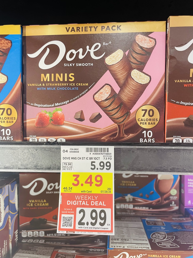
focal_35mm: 26
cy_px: 129
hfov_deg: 53.1
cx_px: 96
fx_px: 193
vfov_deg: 67.3
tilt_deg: -0.9
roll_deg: +0.7
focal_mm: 4.2
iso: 80
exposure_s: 1/60
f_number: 1.6
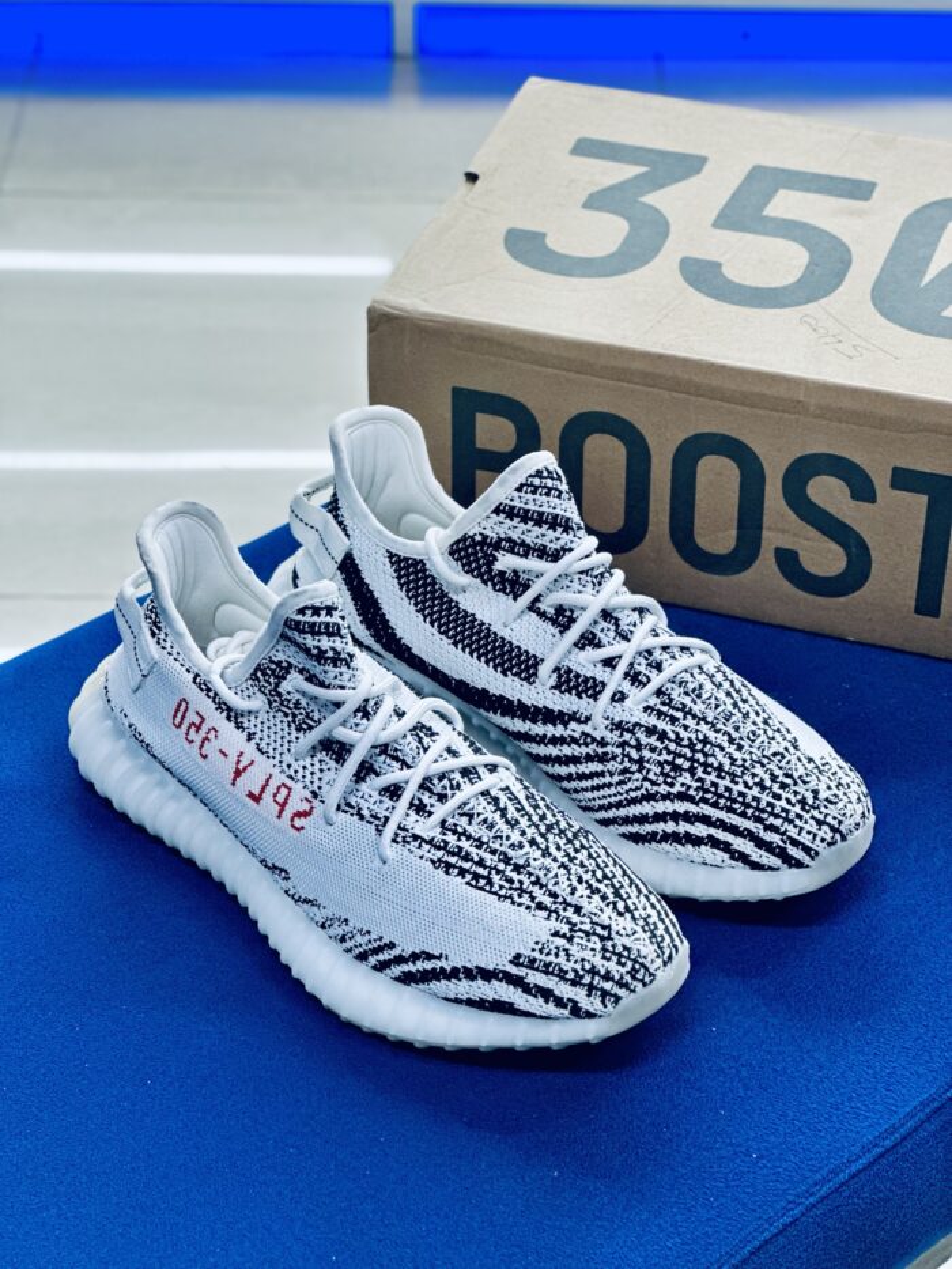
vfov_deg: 25.3
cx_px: 476
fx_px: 2823
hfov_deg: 19.1
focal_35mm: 77
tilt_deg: -36.1
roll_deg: +0.1
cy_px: 634
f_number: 2.8
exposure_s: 1/100
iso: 200
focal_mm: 9
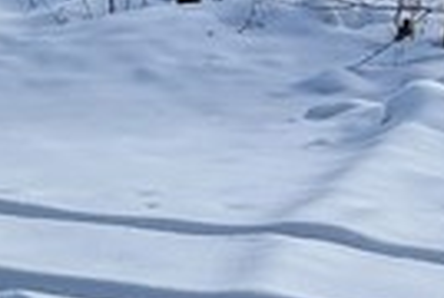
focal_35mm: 206
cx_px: -805
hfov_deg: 8.6
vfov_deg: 6.6
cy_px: -86
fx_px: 2546
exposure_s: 1/2538
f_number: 1.6
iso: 50
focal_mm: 5.96
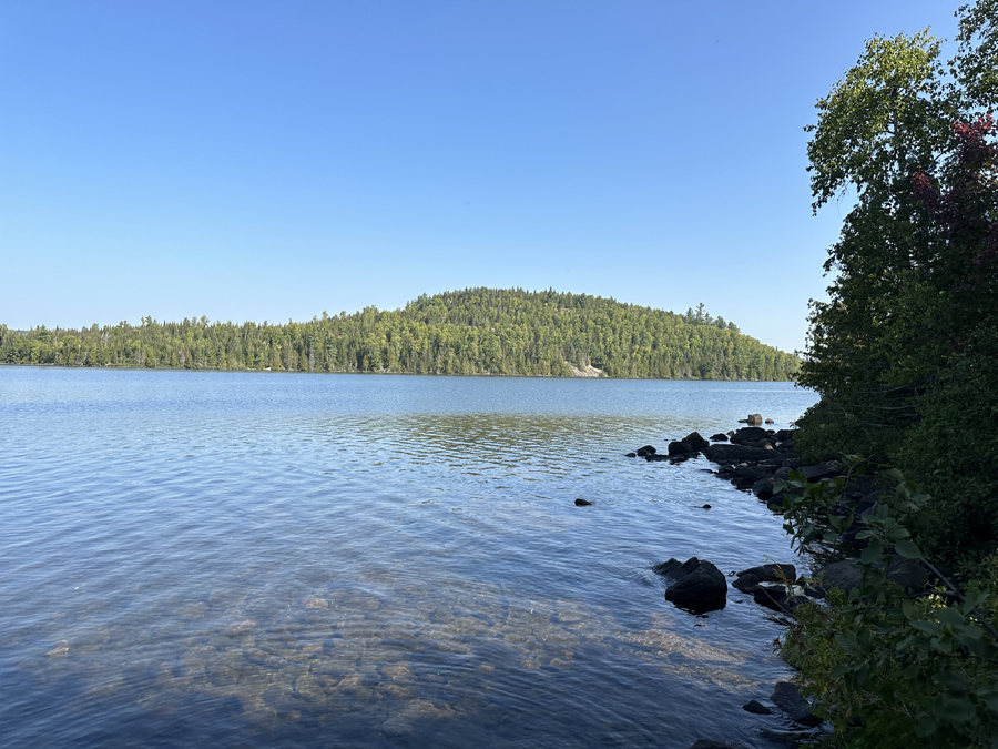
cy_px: 374
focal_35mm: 24
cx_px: 499
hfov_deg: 71.6
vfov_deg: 56.8
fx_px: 692
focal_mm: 6.86
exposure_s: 1/3155
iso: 80
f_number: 1.78
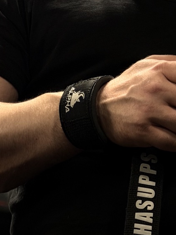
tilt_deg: +27.2
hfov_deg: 10.9
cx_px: 156
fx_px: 915
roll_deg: +0.4
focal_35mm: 135
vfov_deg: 14.6
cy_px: 80
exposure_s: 1/33
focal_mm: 6.76
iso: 250
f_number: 1.78
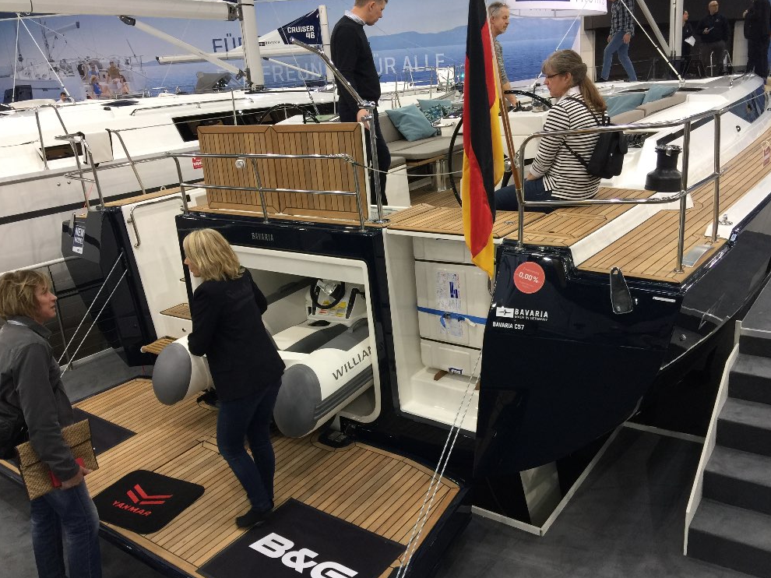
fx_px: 668
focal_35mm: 30
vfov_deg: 46.8
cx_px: 391
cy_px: 296
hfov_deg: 60.0
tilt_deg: -16.1
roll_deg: +4.6
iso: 50
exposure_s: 1/33
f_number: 2.2
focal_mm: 4.15
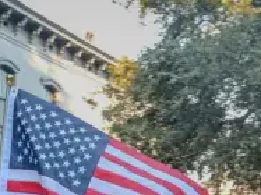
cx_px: 68
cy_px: 289
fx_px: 844
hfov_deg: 17.5
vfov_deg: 12.6
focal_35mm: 112
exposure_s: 1/125
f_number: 7.1
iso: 1000
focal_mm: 29
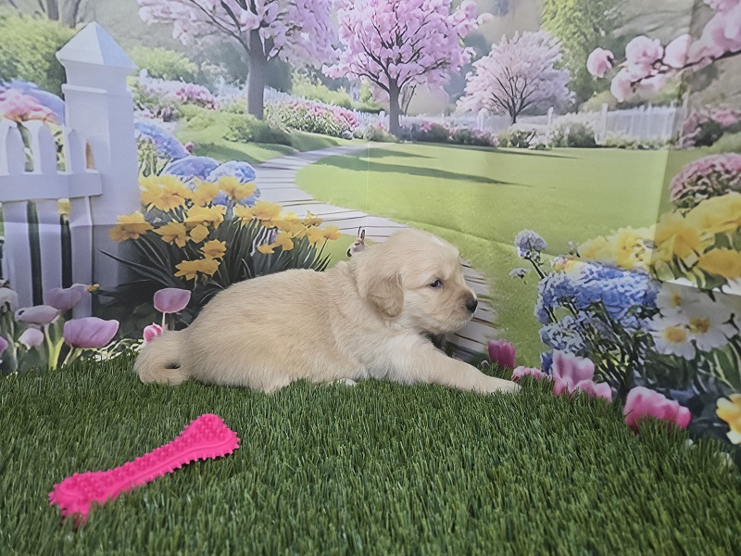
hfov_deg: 73.9
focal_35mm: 23
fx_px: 492
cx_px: 370
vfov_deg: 58.9
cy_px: 278
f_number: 1.8
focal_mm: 5.4
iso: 200
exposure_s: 1/120
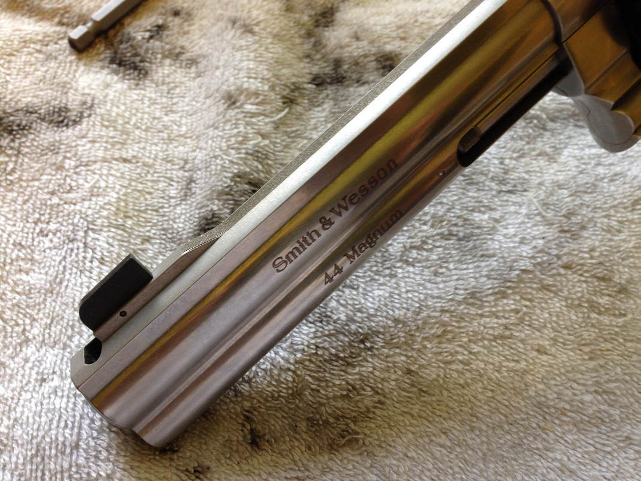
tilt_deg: -60.3
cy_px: 240
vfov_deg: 42.9
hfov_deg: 55.4
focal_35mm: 33
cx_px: 320
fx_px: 611
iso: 64
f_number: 2.4
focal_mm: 4.12
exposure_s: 1/20
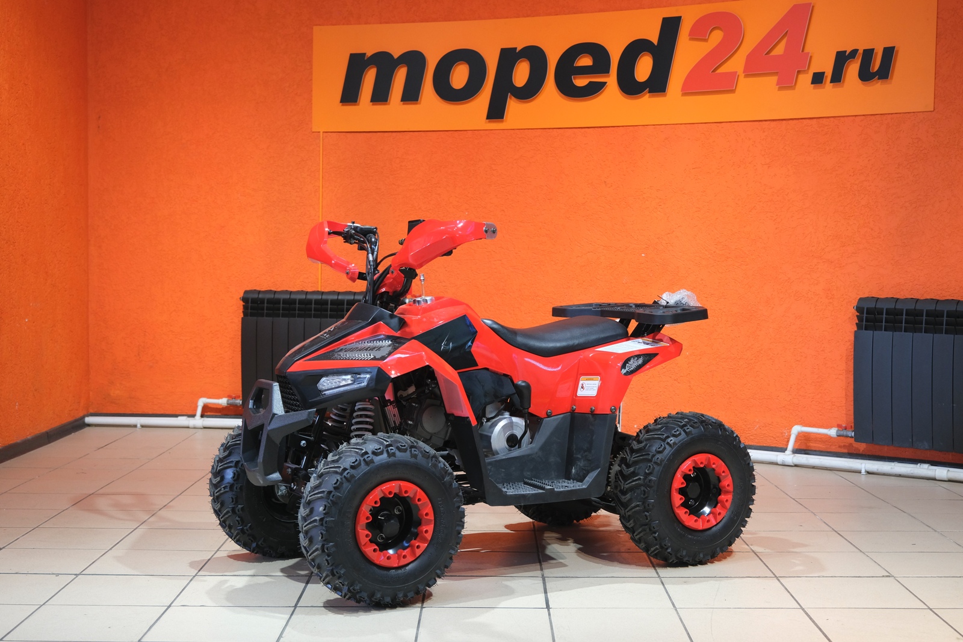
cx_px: 482
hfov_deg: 38.9
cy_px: 321
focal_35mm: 51
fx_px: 1364
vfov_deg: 26.5
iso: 1000
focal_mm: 34.2
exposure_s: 1/60
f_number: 4
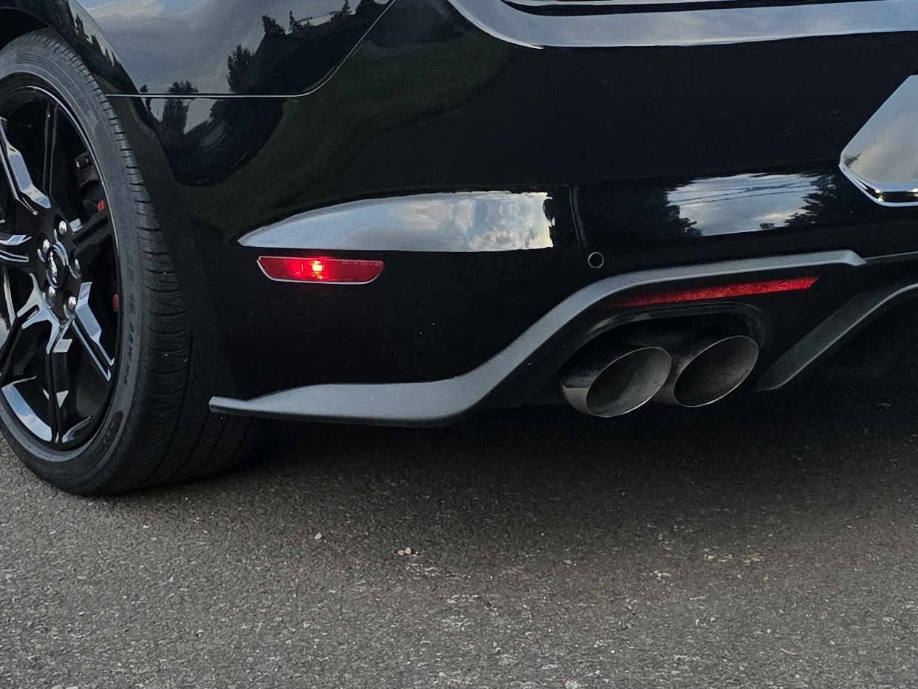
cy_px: 330
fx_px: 1962
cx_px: 473
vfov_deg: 19.9
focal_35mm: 74
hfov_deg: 26.3
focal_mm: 6.3
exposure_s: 1/180
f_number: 1.7
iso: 160
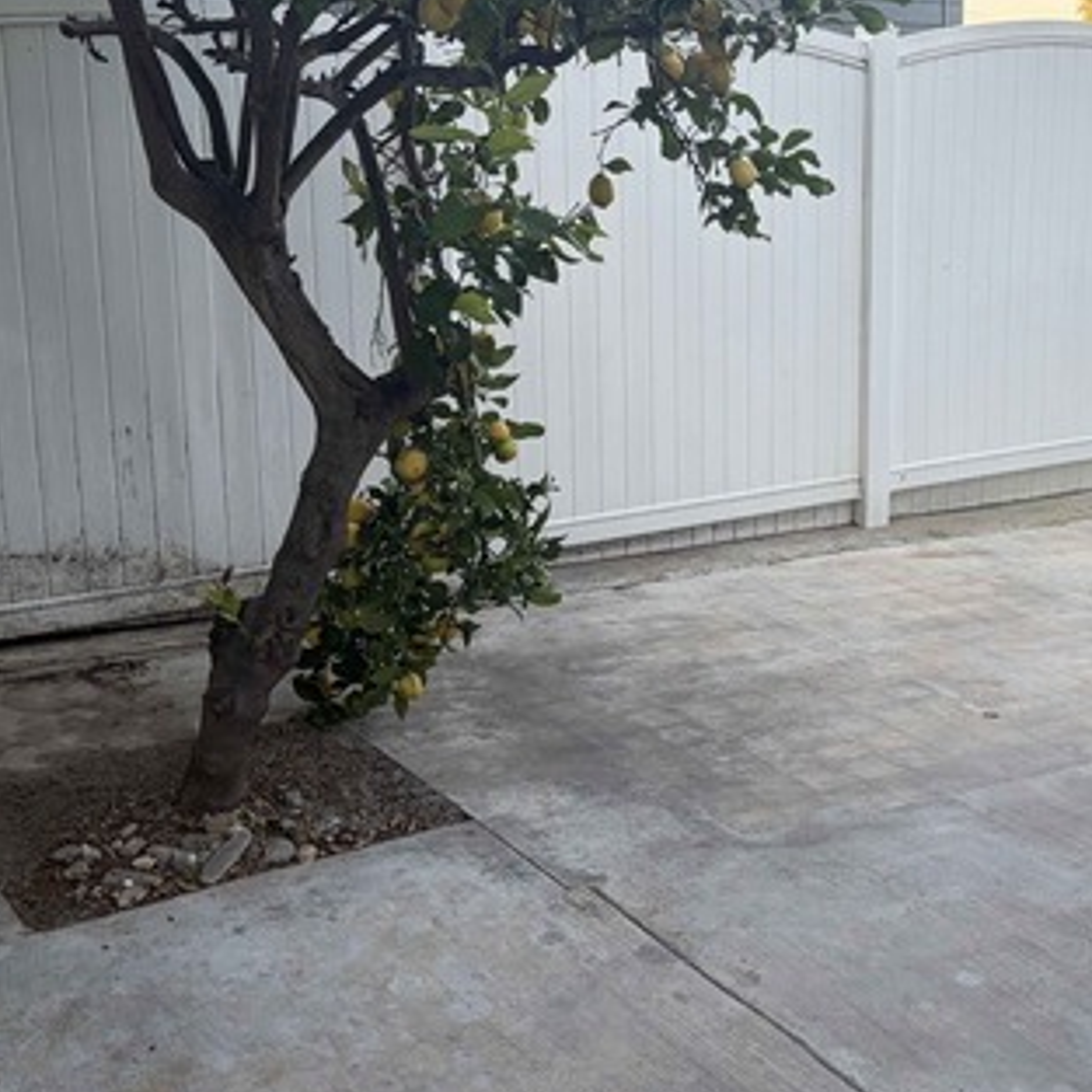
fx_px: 1749
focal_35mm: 49
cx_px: 818
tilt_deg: -12.9
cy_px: 450
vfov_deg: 34.6
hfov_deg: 34.0
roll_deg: -0.5
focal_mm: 5.96
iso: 50
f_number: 1.6
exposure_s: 1/196
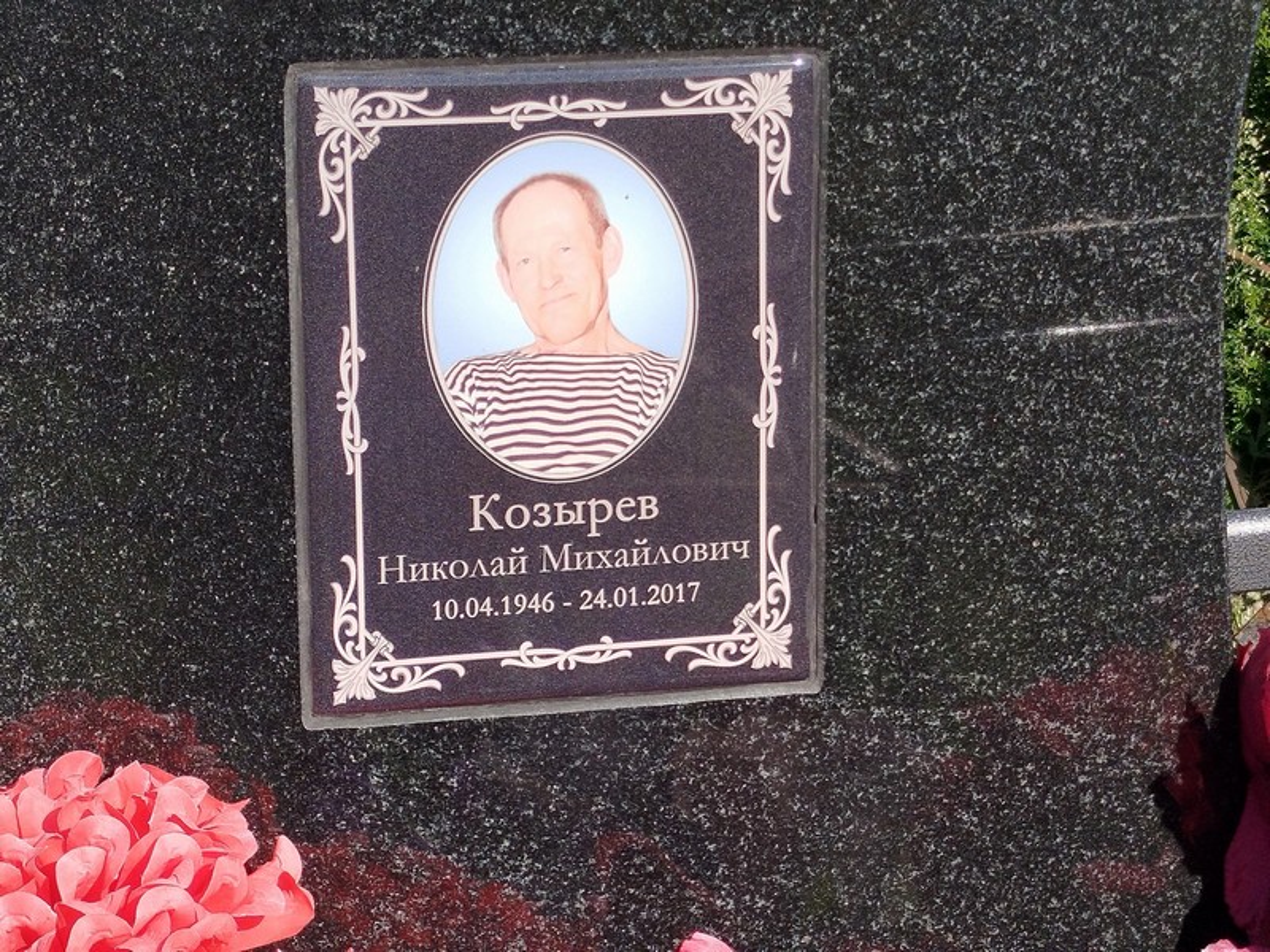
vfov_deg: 45.4
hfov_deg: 58.4
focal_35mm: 31
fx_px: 1137
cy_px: 476
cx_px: 635
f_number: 1.7
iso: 50
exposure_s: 1/749
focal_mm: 5.31
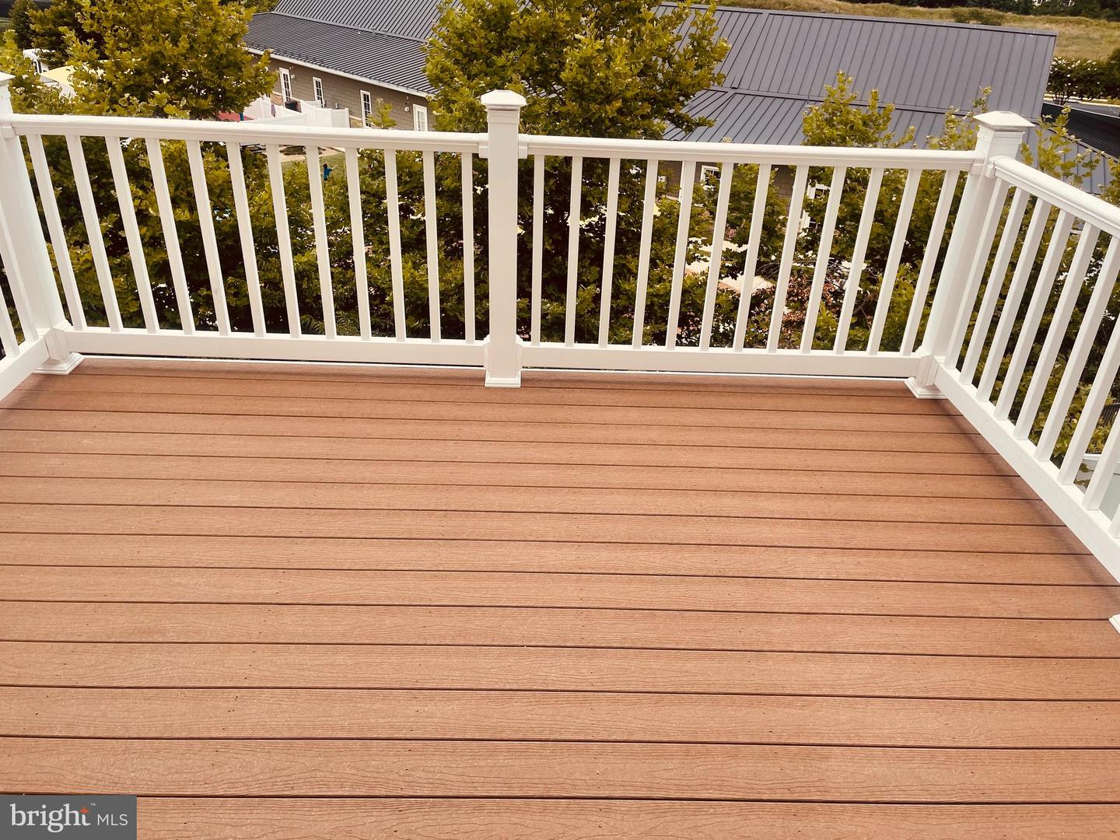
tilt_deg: -30.1
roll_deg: -2.9
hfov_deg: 67.3
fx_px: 841
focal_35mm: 26
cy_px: 420
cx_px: 560
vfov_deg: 53.1
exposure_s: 1/1946
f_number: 1.6
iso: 32
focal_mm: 5.1
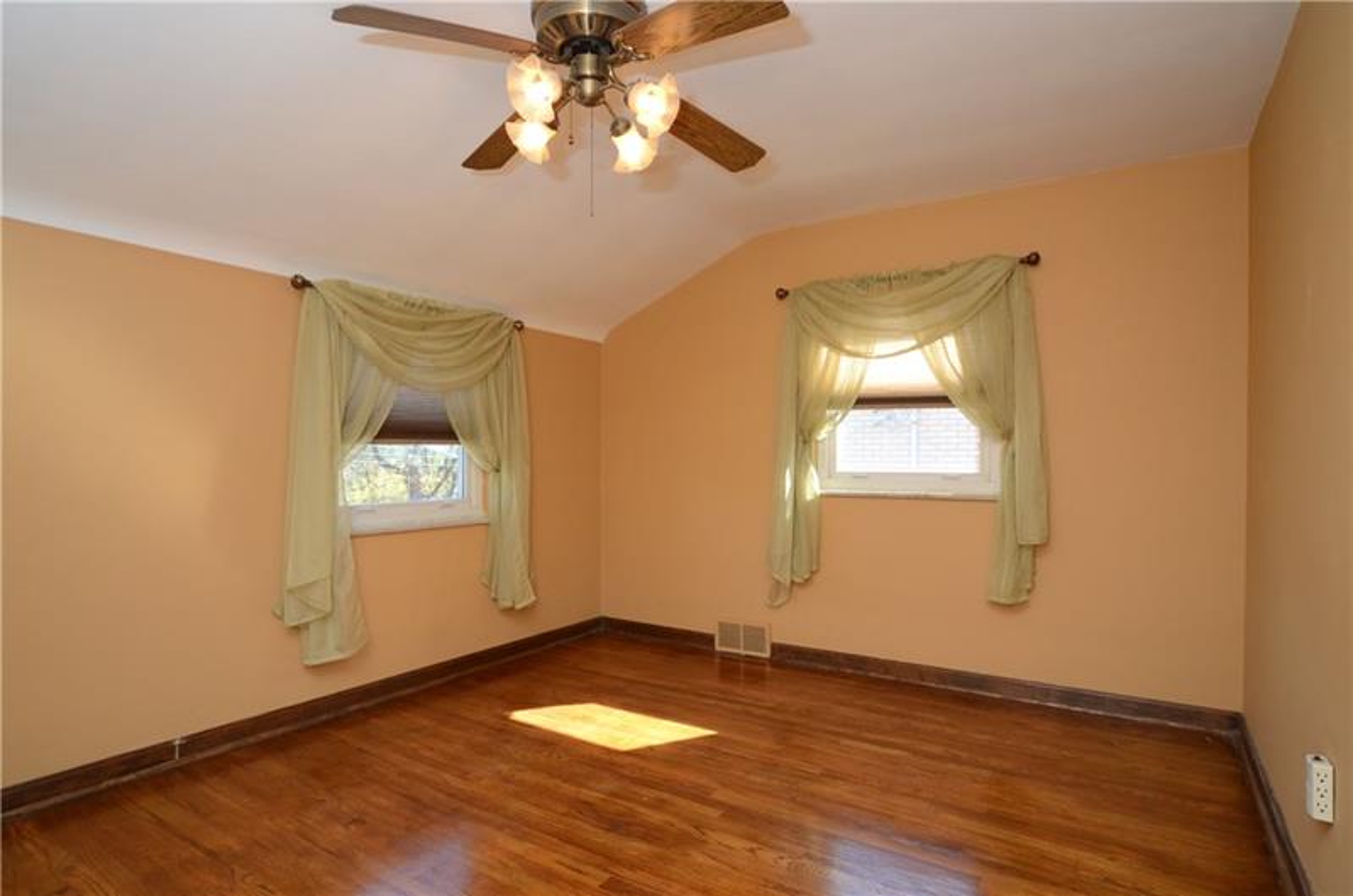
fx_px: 675
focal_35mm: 18
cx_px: 676
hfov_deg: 90.1
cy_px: 448
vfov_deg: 67.1
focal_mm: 12
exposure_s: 1/160
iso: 800
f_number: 5.6
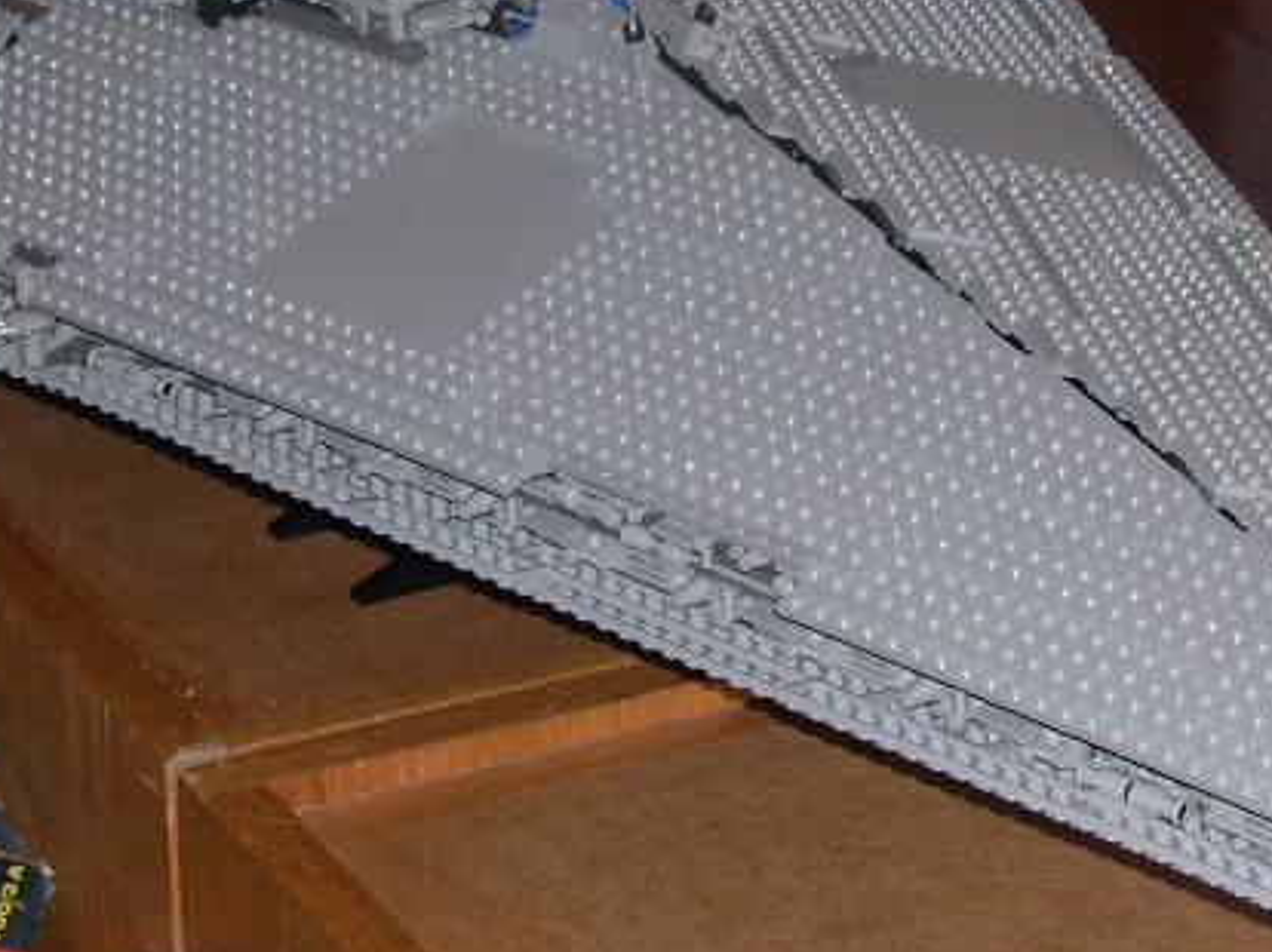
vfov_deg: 10.5
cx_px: 547
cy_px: 178
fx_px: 5178
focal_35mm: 141
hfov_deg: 14.0
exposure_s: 1/60
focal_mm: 12.2
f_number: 3.4
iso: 100
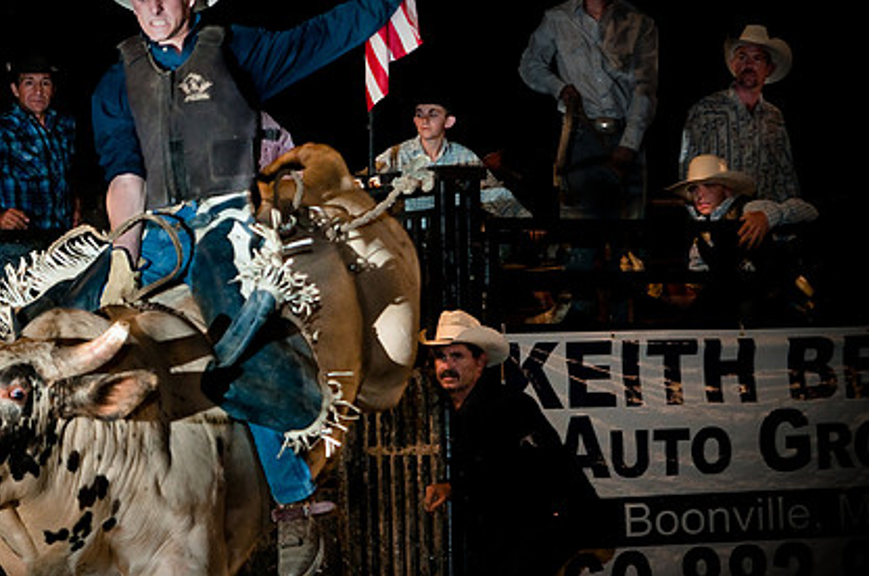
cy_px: 299
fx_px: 3777
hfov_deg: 13.1
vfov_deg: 8.7
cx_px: 288
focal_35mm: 157
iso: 1250
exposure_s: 1/200
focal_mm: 75
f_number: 3.5
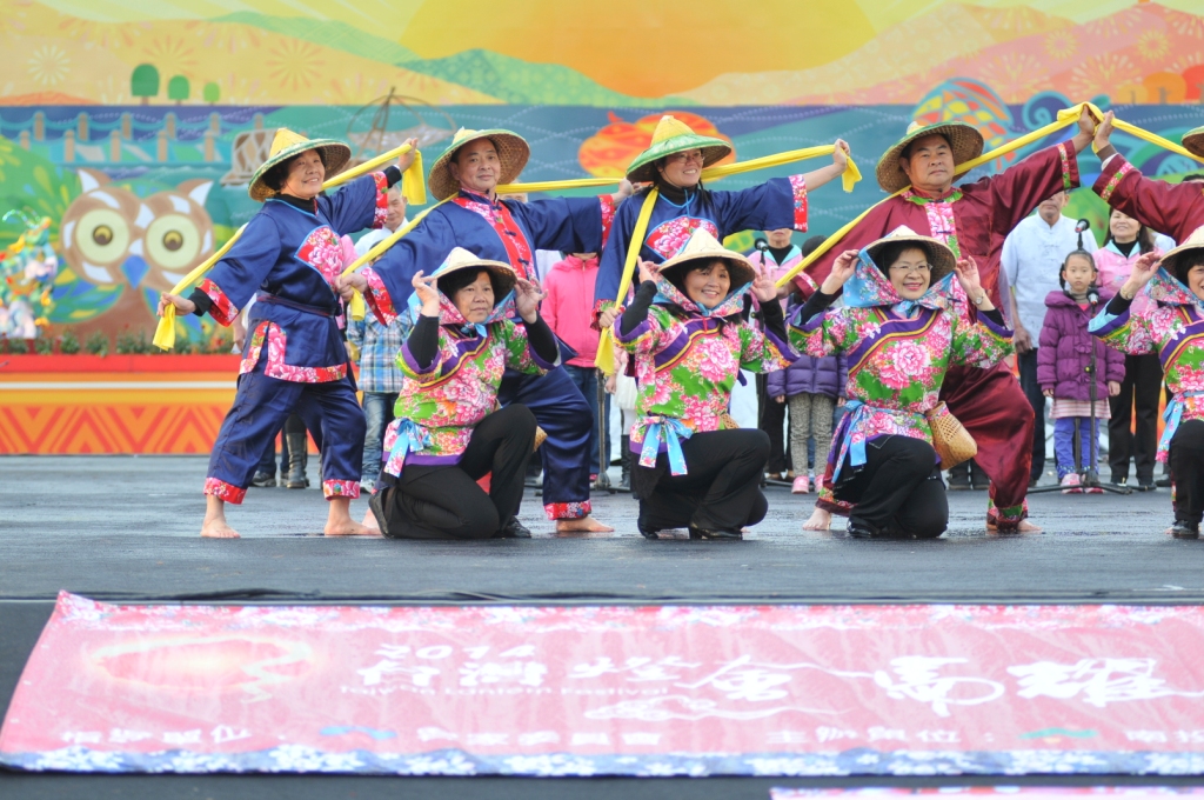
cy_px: 400
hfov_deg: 17.1
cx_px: 602
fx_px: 4008
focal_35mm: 120
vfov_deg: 11.4
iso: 250
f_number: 3.2
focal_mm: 80
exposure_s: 1/100
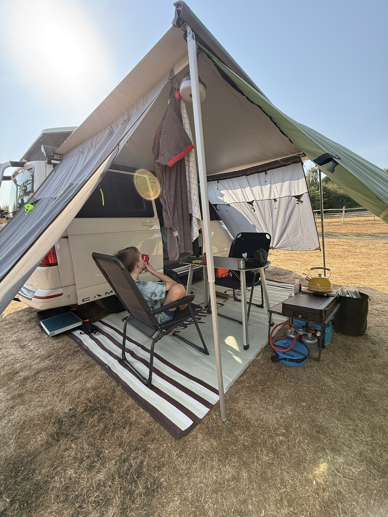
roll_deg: -0.6
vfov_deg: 102.1
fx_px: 209
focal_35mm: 14
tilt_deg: -6.6
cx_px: 194
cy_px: 258
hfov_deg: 85.7
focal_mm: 2.22
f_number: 2.2
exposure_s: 1/421
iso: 64
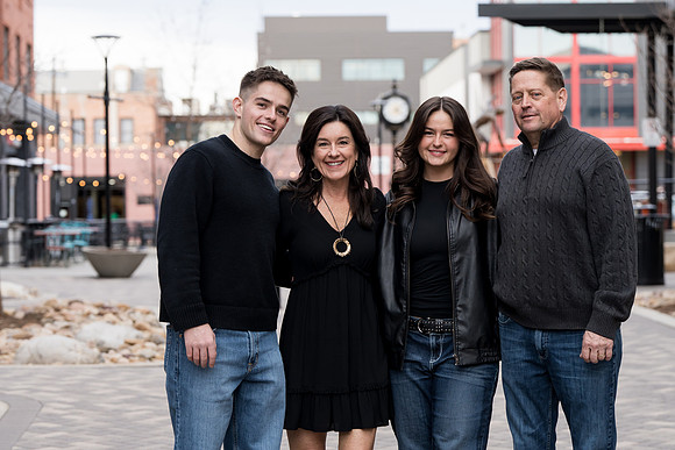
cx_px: 338
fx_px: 1894
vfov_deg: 13.6
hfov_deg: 20.2
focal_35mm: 101
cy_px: 225
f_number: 5
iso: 640
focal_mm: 101
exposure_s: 1/125
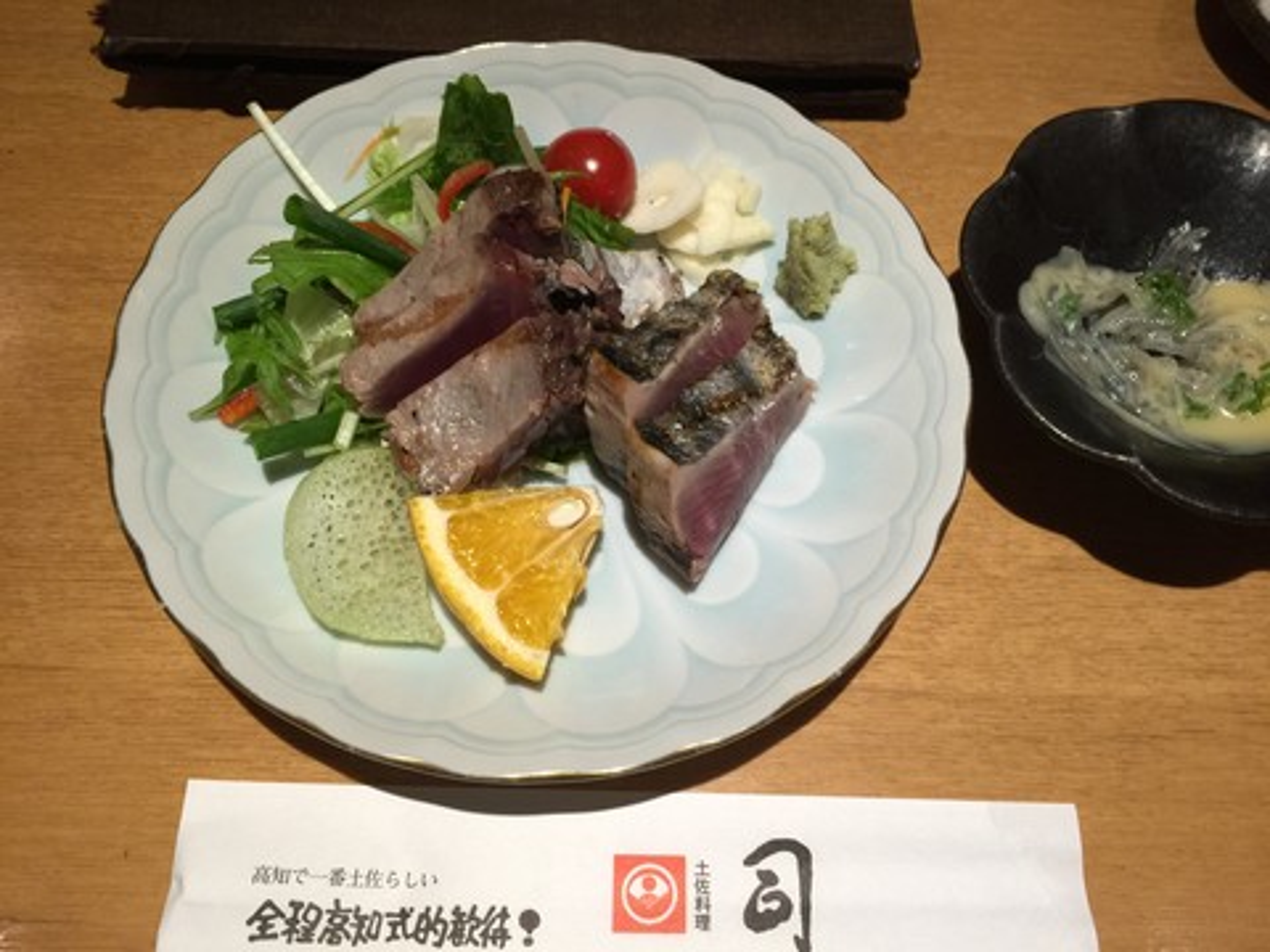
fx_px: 1064
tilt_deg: -63.0
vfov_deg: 48.2
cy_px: 476
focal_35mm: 29
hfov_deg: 61.7
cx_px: 635
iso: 50
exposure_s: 1/30
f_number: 2.2
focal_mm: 4.15
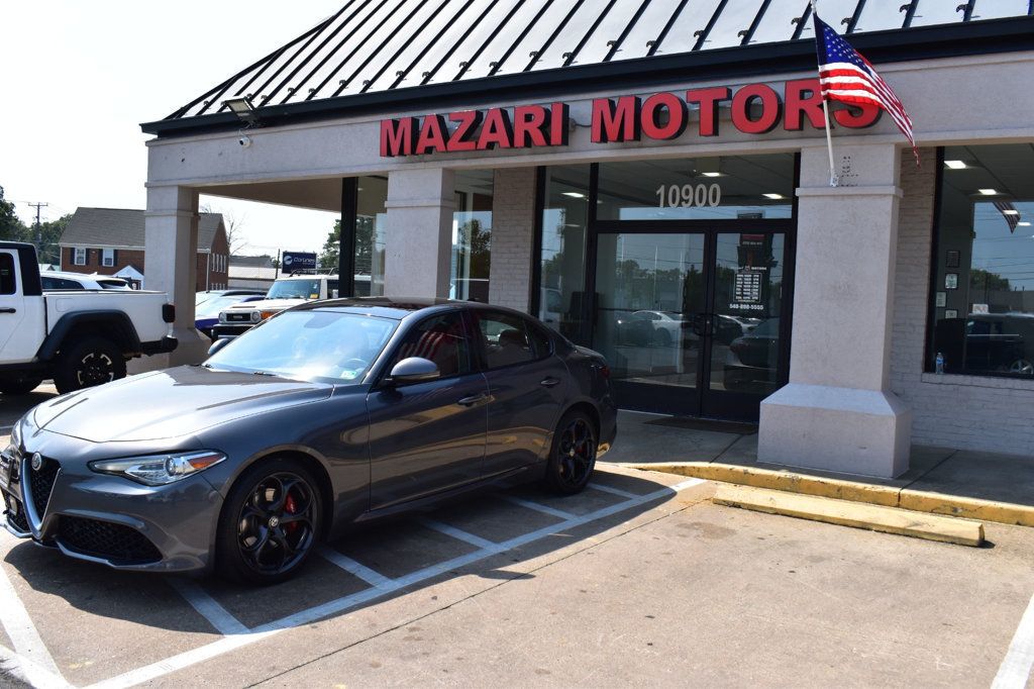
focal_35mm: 33
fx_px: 947
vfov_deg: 39.9
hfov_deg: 57.2
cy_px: 344
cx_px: 517
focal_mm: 22
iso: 400
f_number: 11
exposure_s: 1/500
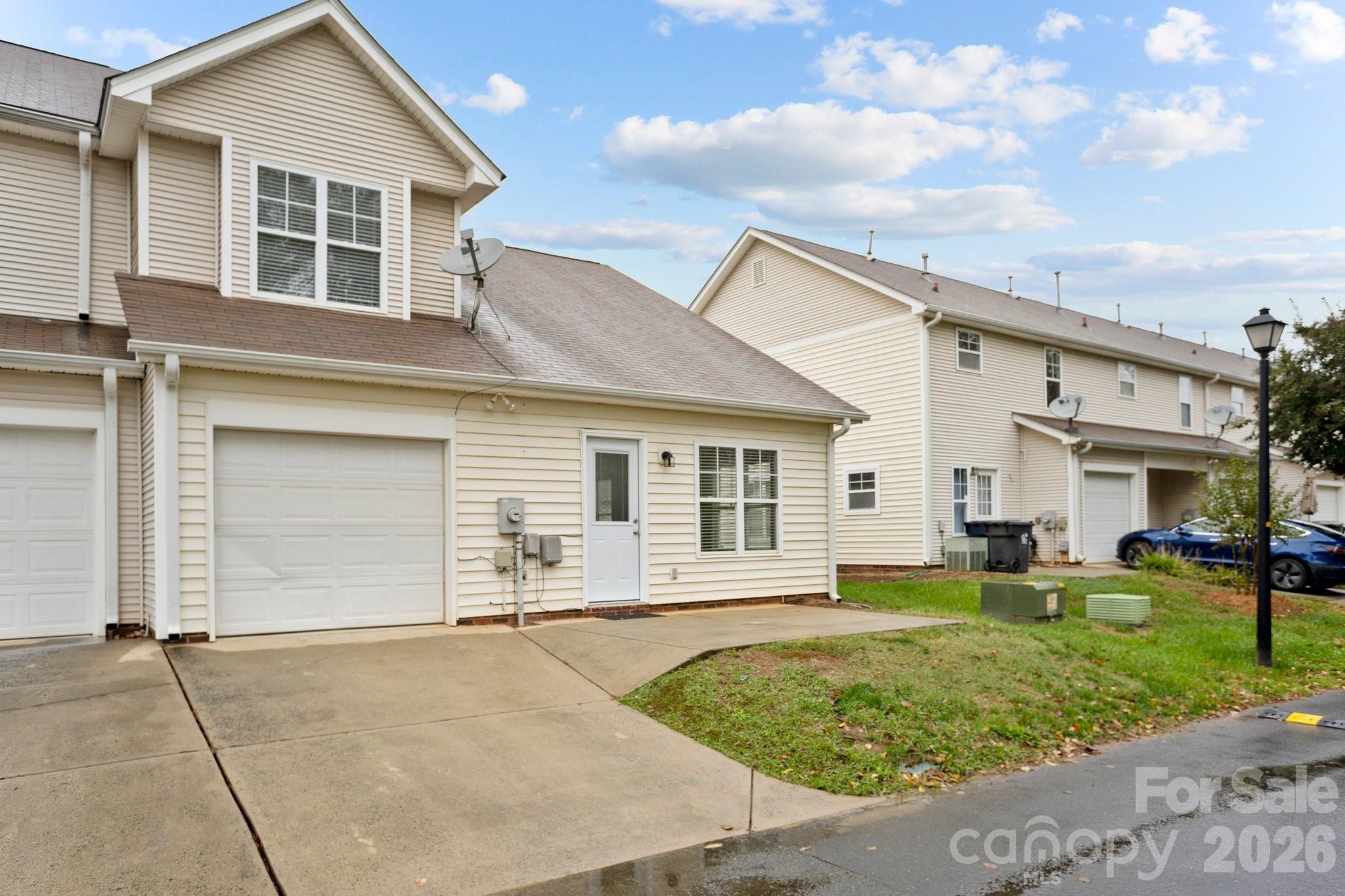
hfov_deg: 73.7
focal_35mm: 24
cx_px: 672
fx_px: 897
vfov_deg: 53.1
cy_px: 448
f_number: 5
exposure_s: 1/80
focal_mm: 24
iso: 100
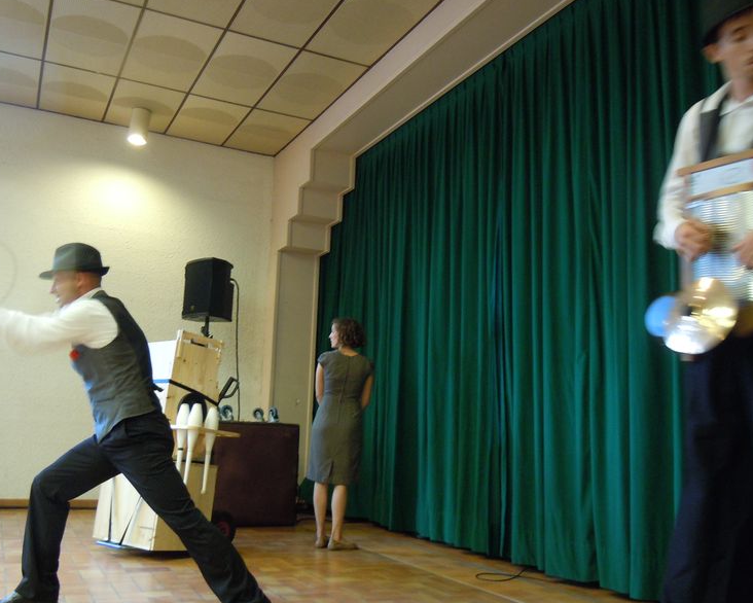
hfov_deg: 55.6
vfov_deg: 45.8
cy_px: 303
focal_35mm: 32
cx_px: 346
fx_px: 713
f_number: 3.5
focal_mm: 5.4
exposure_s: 1/8
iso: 400
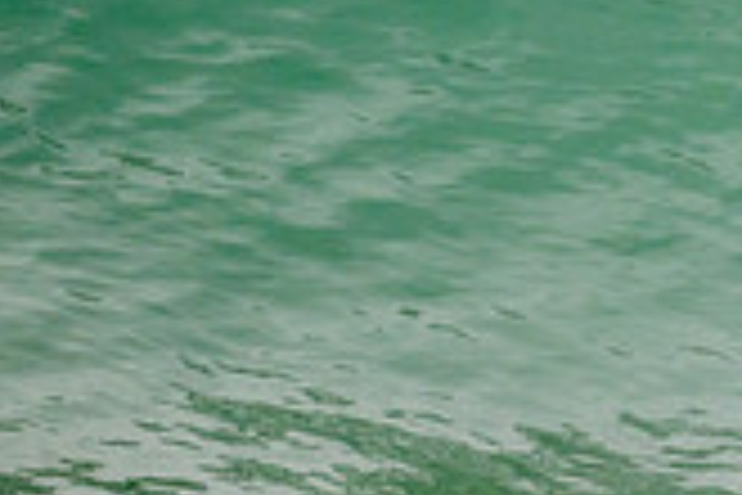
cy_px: 259
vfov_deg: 0.6
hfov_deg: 0.9
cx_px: 1219
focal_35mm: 2419
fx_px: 49854
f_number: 11
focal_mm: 690
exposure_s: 1/2000
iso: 1250
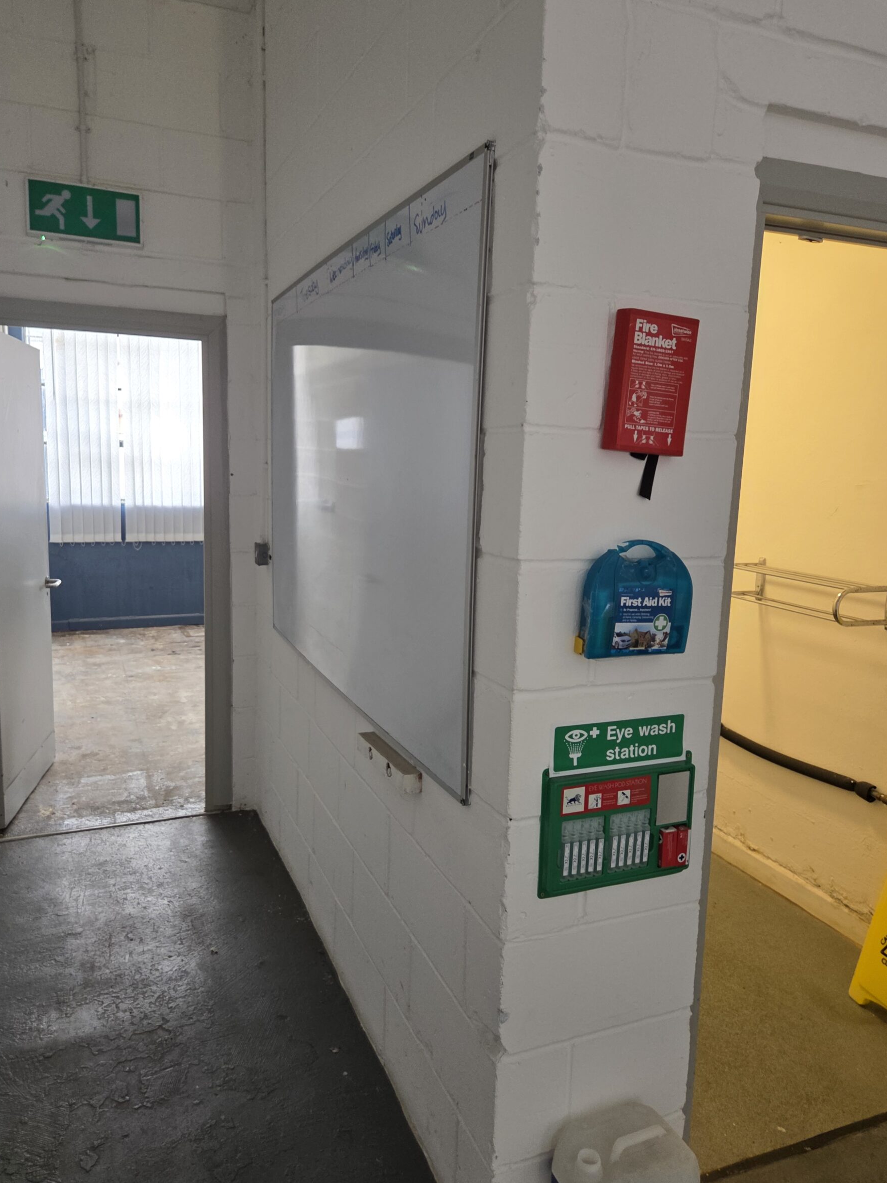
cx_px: 436
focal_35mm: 25
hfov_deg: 54.9
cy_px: 608
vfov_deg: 69.4
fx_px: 854
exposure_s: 1/100
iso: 320
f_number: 1.8
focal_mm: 5.4
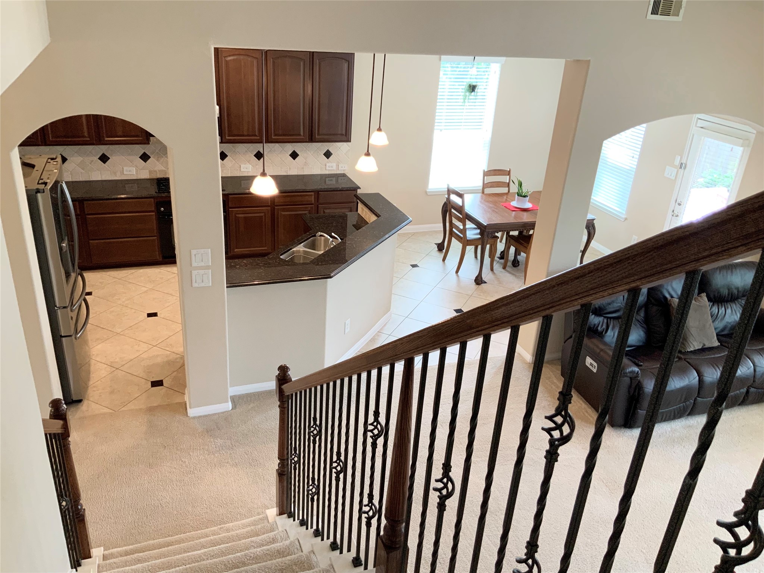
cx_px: 382
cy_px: 286
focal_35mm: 29
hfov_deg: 61.7
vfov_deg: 48.2
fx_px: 640
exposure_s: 1/60
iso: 80
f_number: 1.8
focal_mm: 3
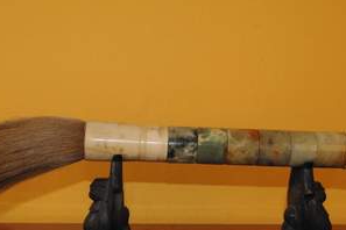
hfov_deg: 30.5
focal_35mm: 66
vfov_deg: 20.6
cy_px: 134
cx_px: 164
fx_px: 634
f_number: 8
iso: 1600
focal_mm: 32.5
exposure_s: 1/45
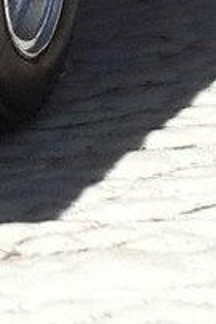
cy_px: -307
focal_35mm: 287
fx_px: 2587
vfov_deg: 7.0
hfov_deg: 4.8
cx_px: -90
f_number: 2.8
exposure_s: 1/2308
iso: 80
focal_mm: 3.85
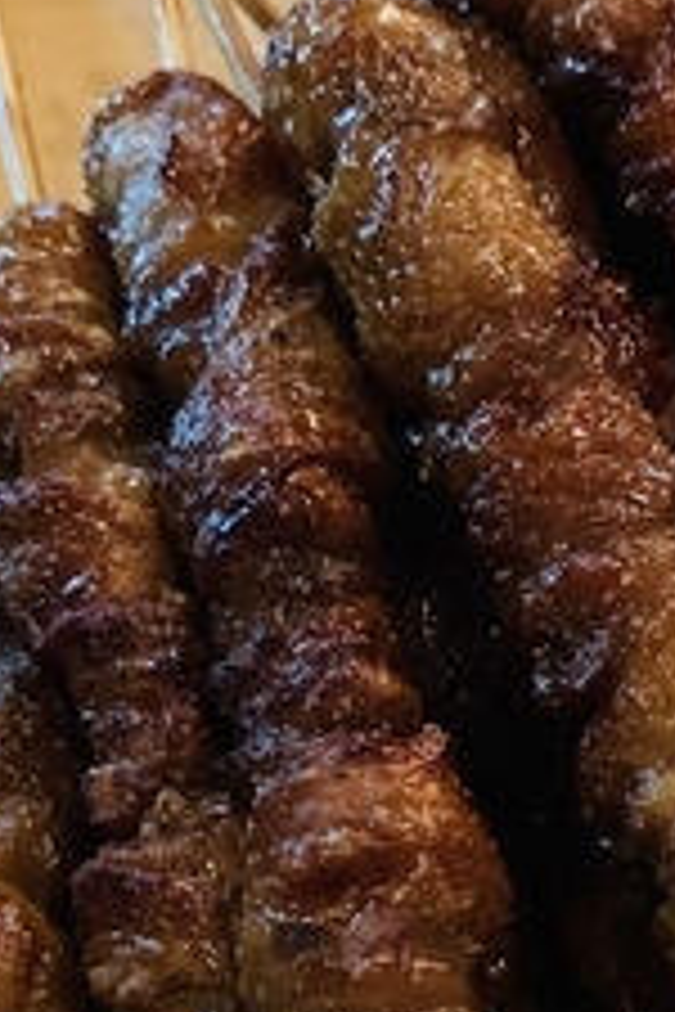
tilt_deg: -46.8
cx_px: 706
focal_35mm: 72
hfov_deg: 18.3
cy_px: 724
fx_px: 2025
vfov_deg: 27.8
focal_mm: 4.25
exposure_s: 1/25
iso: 640
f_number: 1.8
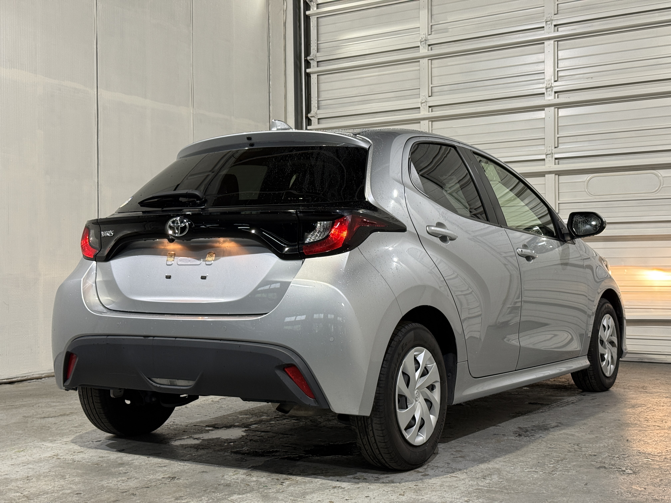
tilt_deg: +0.7
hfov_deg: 39.7
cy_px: 252
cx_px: 336
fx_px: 930
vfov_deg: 30.3
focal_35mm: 48
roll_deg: +0.6
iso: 125
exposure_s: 1/60
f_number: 1.78
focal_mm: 6.76
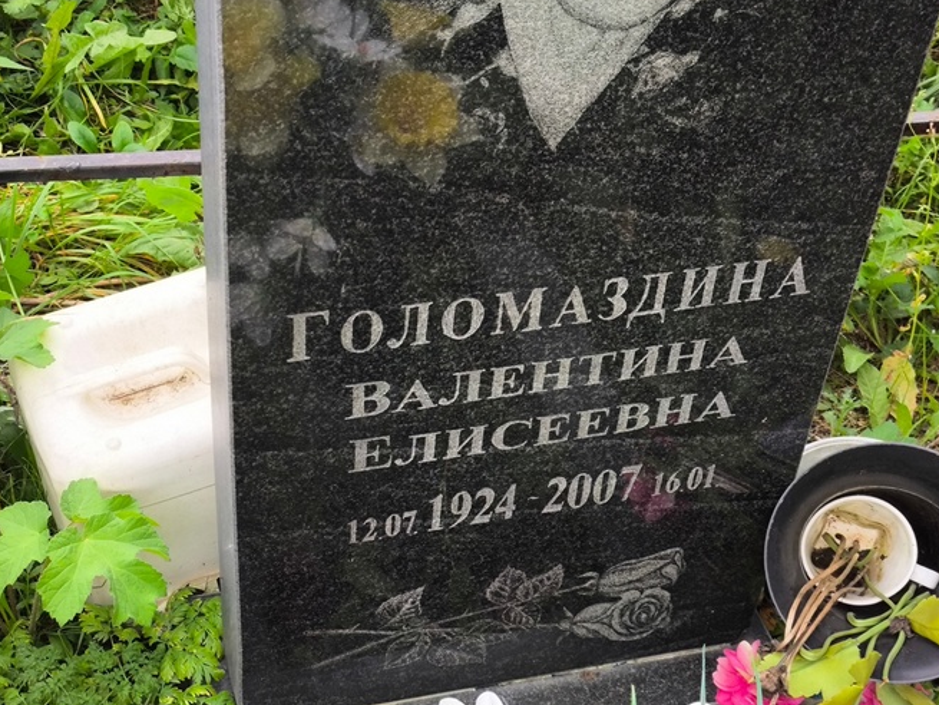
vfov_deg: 24.0
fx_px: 1656
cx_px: 409
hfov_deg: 31.6
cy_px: 380
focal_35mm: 61
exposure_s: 1/120
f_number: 1.7
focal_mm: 4.71
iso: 64
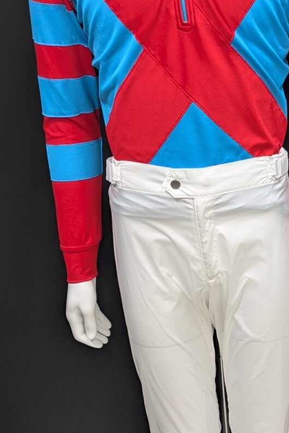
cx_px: 341
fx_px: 759
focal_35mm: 63
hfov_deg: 20.3
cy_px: 276
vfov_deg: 31.7
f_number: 1.89
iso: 53
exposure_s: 1/60
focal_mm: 5.43
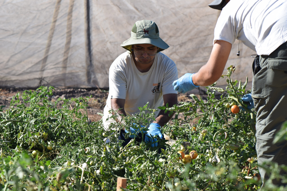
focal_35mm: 158
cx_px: 144
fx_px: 1256
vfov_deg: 8.7
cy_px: 96
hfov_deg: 13.0
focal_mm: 105
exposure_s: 1/320
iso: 200
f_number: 9
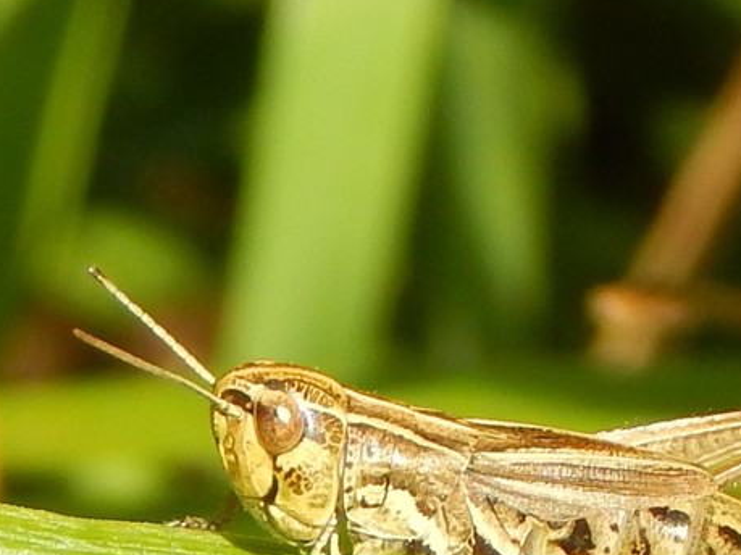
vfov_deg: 5.7
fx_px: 5607
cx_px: 550
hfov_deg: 7.6
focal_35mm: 262
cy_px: 482
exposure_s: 1/400
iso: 125
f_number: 4.9
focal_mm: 25.3
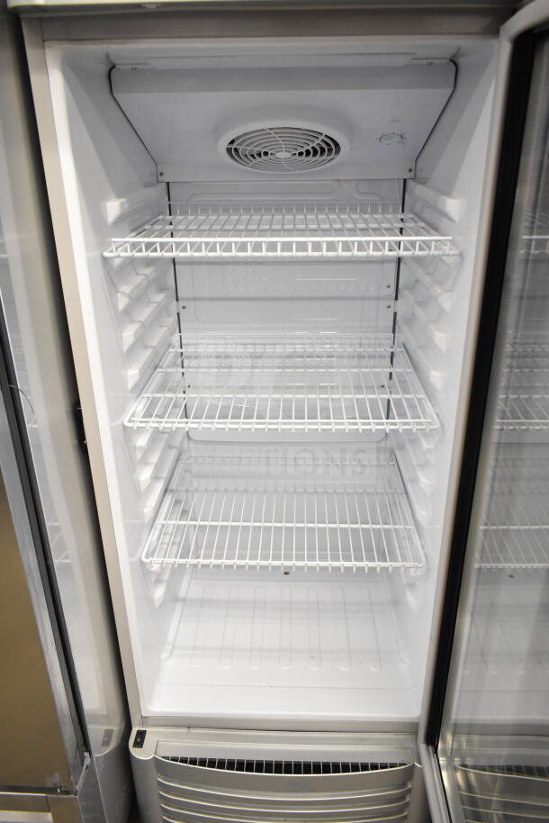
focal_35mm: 27
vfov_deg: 67.4
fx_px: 617
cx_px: 274
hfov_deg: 48.0
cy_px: 412
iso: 1600
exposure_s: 1/60
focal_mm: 18
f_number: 4
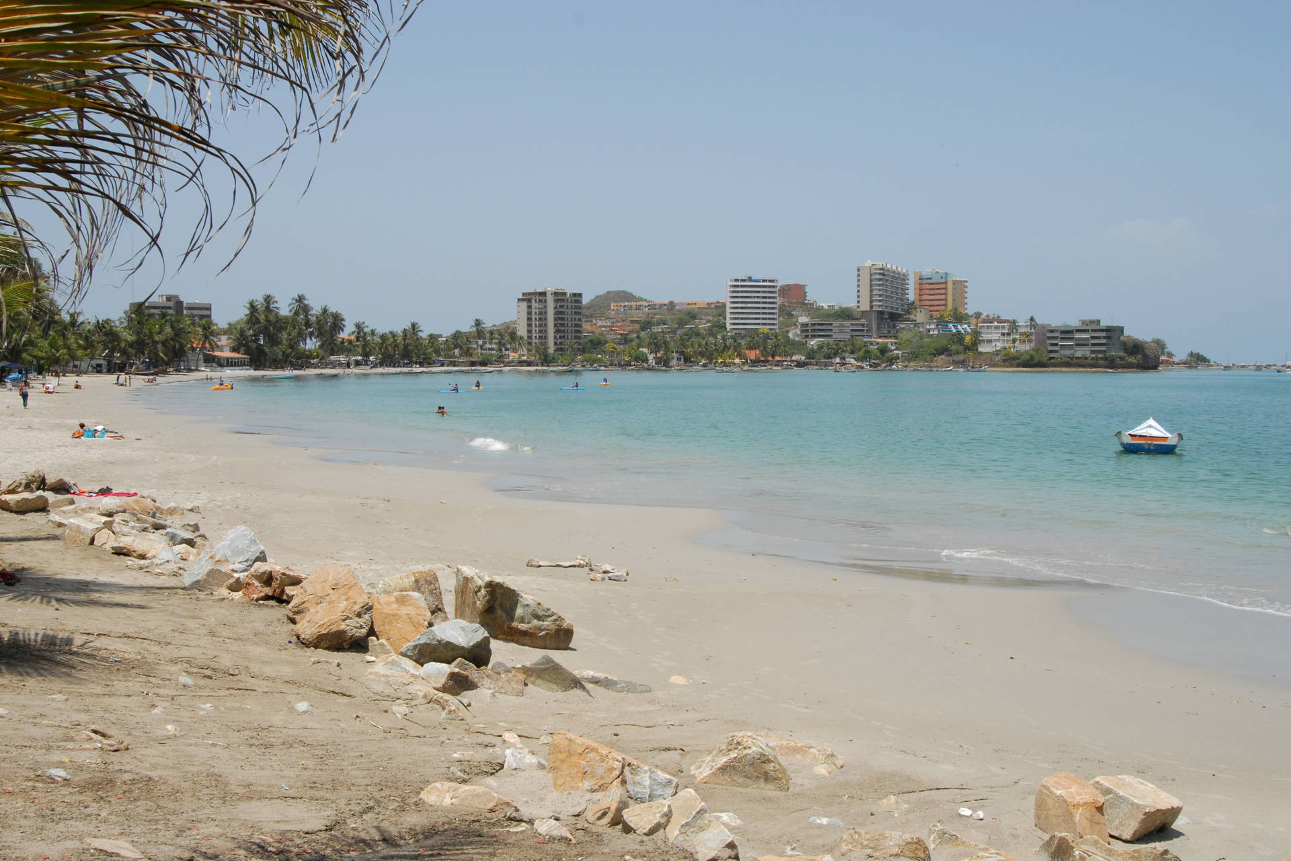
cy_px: 430
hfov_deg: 53.1
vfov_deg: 36.9
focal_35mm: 36
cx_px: 646
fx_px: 1291
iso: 200
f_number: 13
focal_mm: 24
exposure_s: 1/250
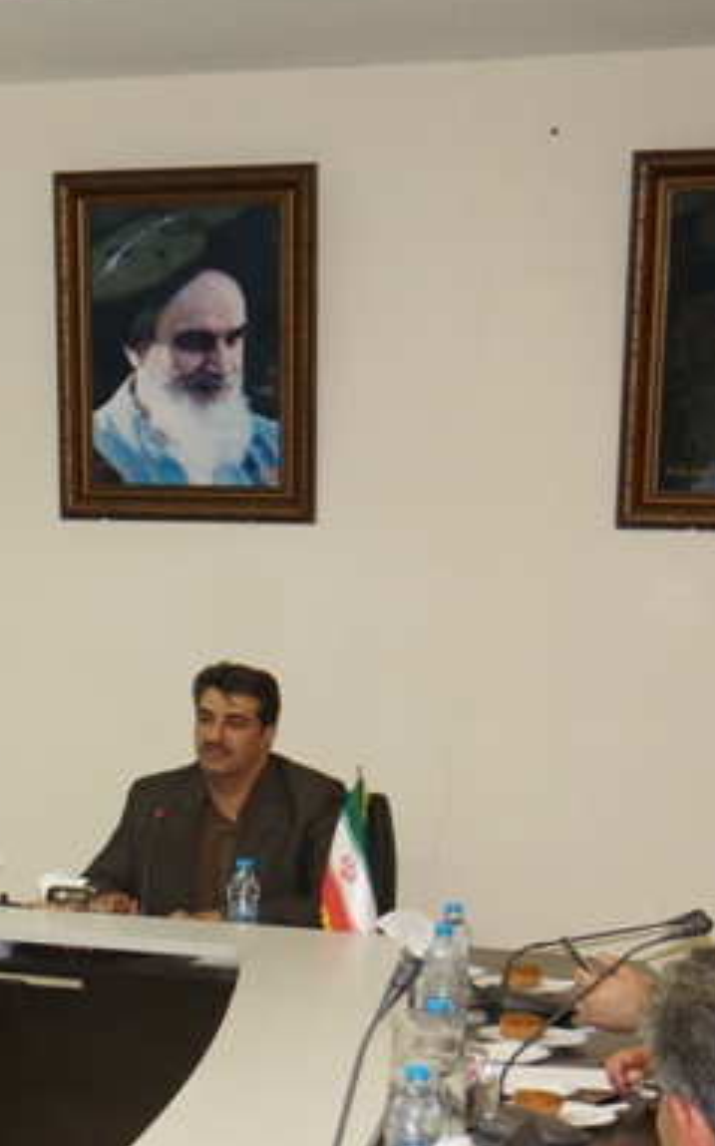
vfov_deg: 20.9
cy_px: 972
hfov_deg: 12.8
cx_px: -290
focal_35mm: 98
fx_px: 3059
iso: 640
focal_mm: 24
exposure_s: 1/60
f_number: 4.5
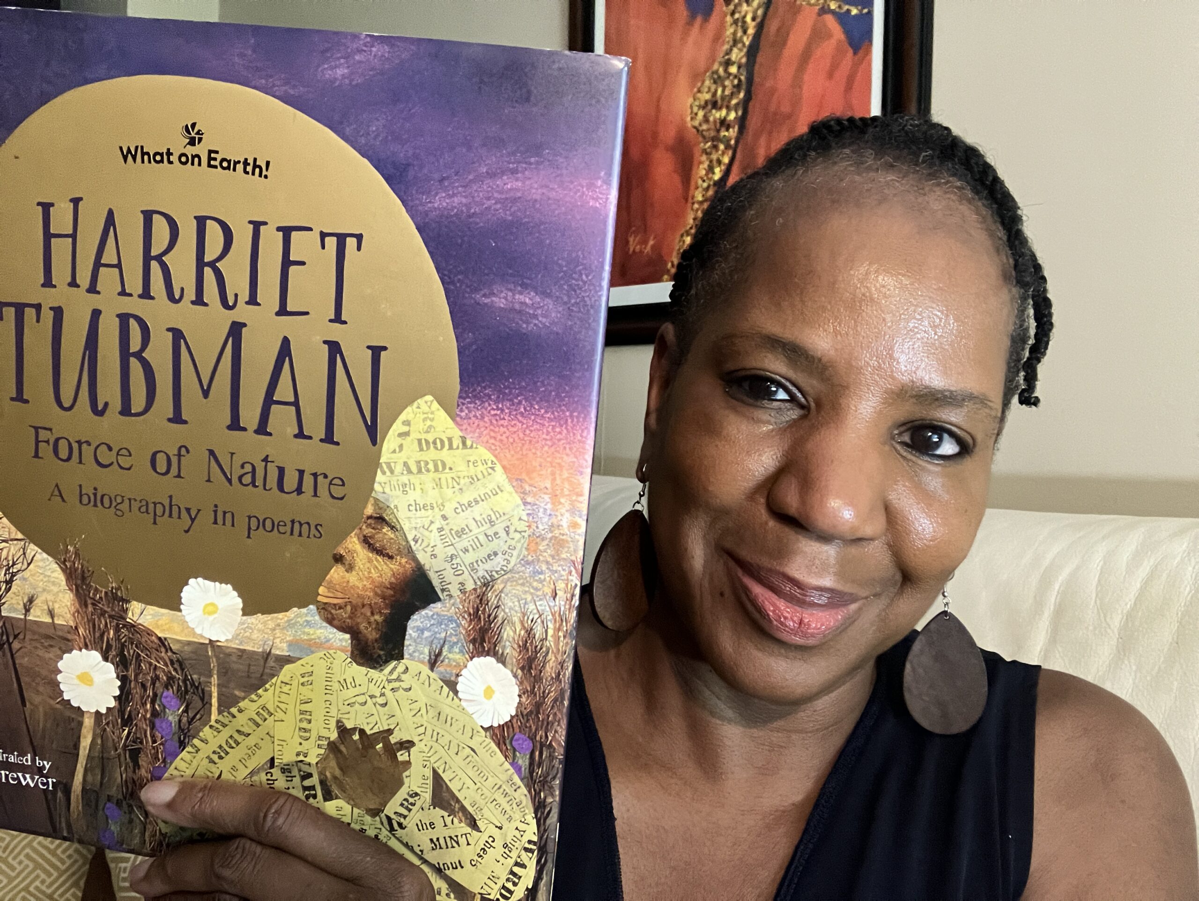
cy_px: 450
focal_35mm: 32
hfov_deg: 56.8
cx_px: 600
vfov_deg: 44.2
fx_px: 1109
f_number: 2.2
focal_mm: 2.87
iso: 640
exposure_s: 1/24
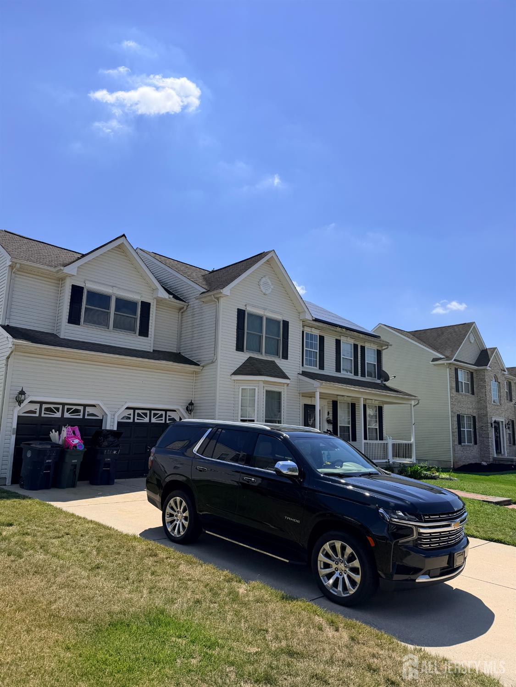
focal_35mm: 24
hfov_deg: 56.8
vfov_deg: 71.6
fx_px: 477
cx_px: 258
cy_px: 344
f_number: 1.78
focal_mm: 6.76
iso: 80
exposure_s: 1/6711
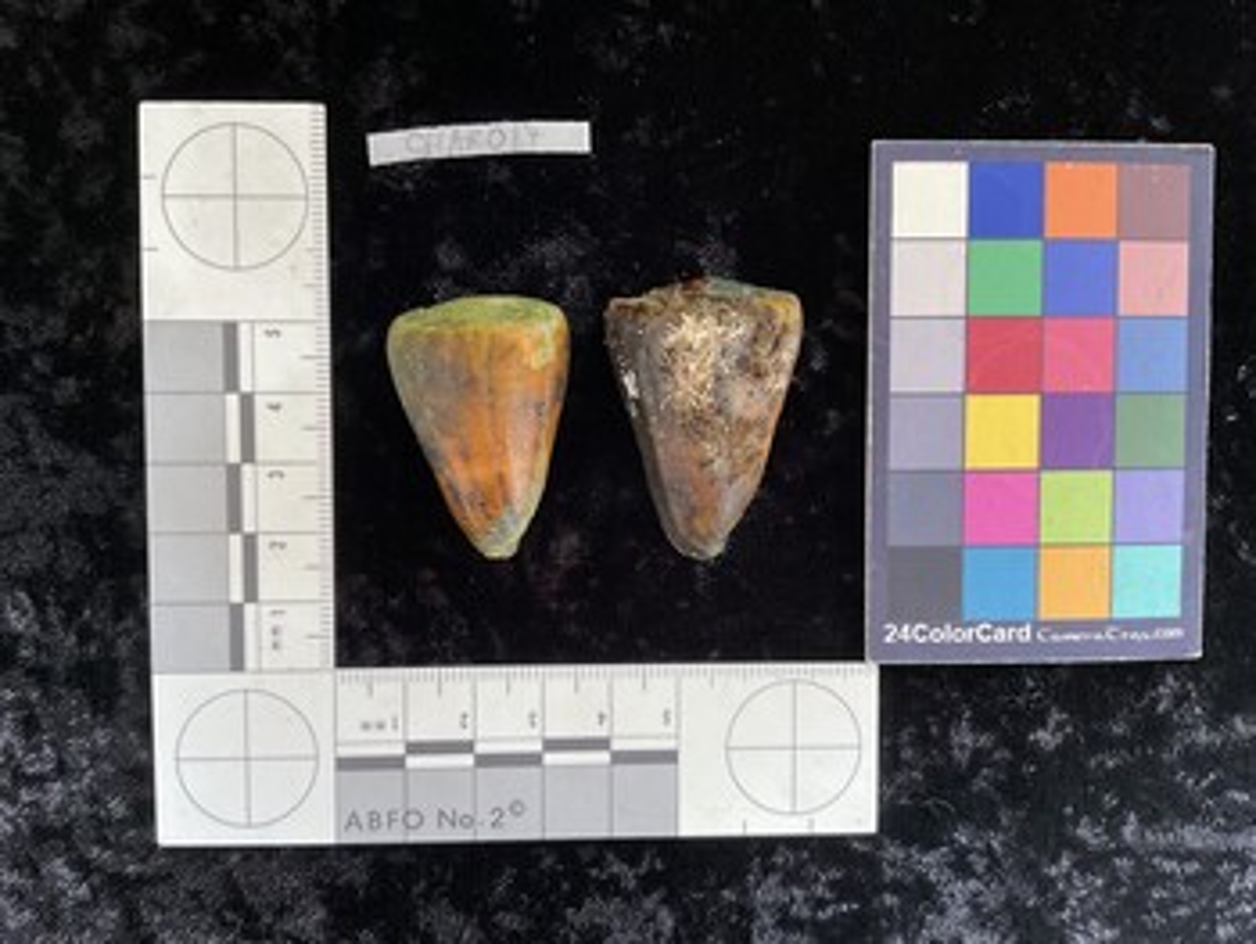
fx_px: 1053
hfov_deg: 61.6
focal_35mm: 29
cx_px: 628
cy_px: 472
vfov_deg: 48.3
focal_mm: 3
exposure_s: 1/60
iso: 160
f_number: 1.8
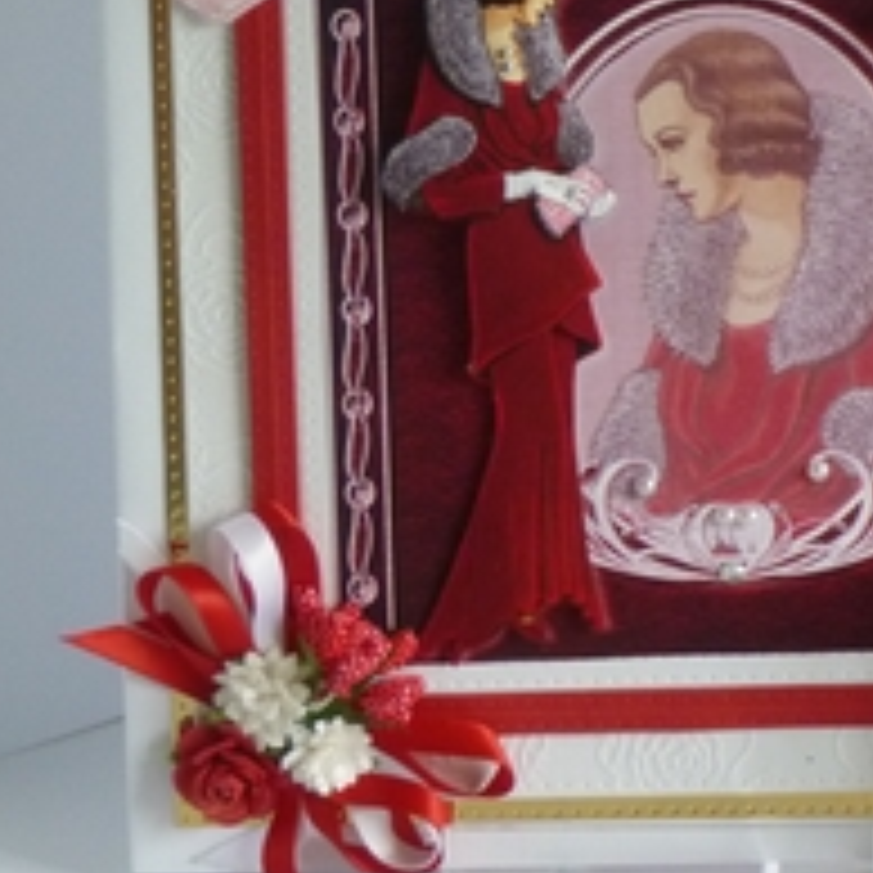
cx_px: 778
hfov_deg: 9.9
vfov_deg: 9.9
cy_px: 326
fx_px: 5022
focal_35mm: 176
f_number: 5
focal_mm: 15.3
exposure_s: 1/60
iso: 400
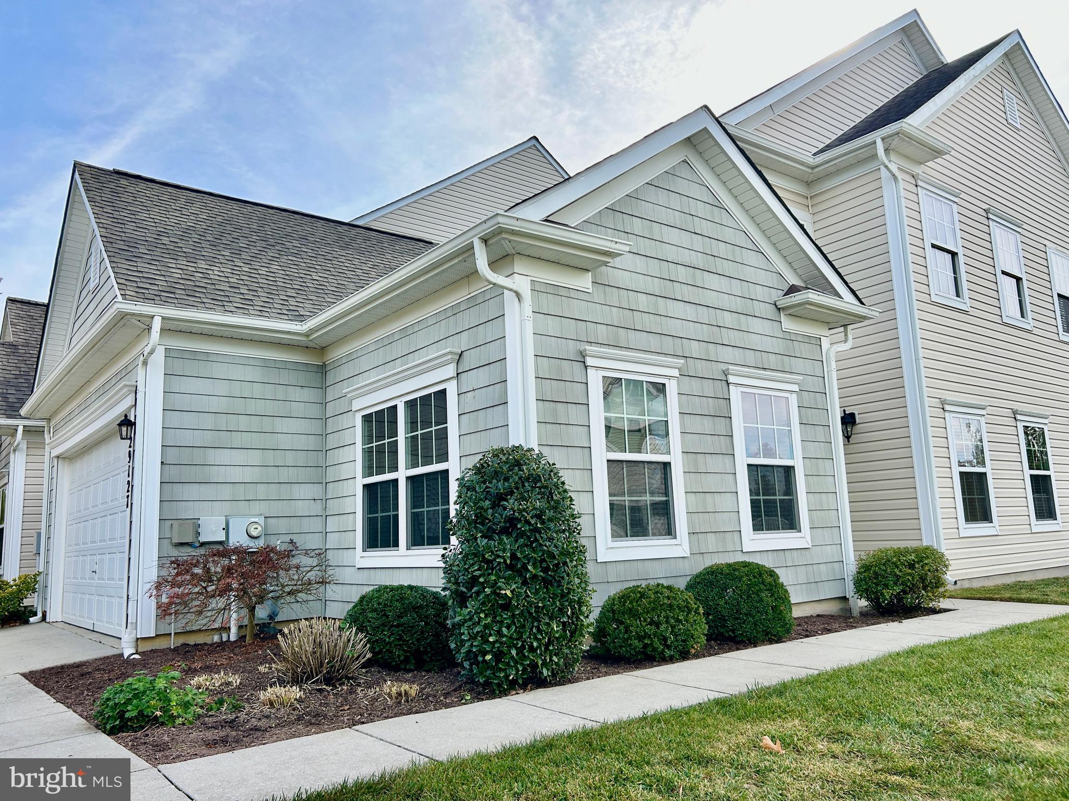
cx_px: 534
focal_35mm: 26
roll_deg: +3.4
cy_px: 400
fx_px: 803
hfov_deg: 67.3
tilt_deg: +7.8
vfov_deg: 53.1
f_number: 1.5
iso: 50
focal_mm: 5.7
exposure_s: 1/2252
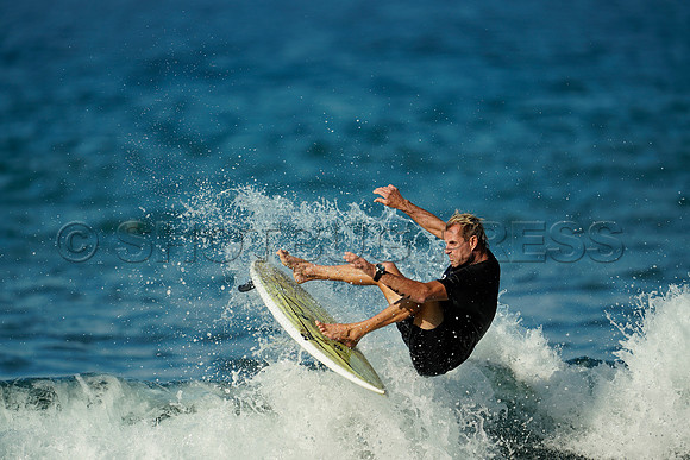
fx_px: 7668
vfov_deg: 3.4
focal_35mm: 400
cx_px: 345
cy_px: 230
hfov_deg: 5.2
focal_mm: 400
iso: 100
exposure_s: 1/1250
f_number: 2.8
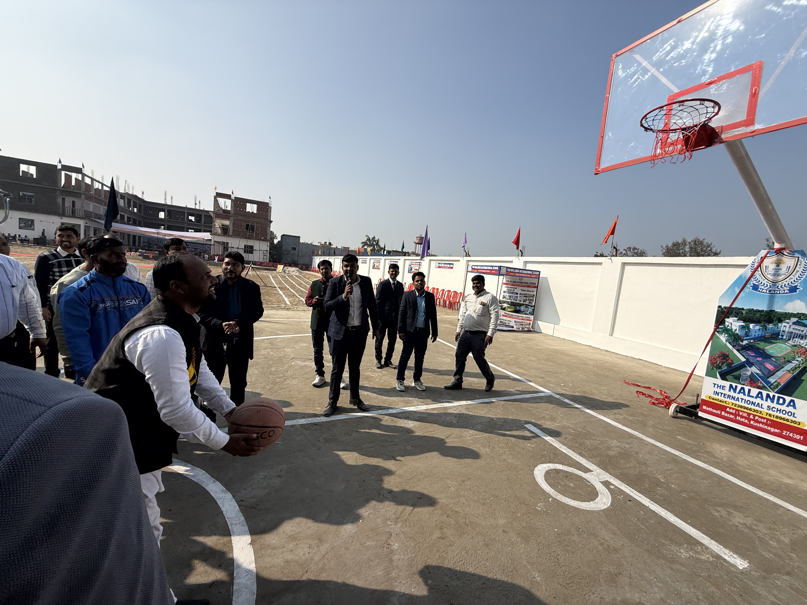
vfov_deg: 85.7
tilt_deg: -5.0
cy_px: 302
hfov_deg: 102.1
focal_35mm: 14
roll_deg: -5.5
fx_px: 326
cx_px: 404
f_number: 2.2
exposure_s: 1/2611
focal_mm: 2.22
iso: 50
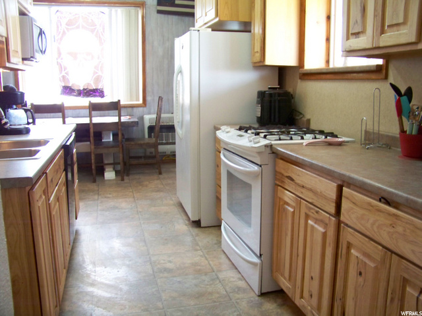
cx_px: 211
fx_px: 402
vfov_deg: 42.9
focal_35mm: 33
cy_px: 158
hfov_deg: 55.4
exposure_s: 1/30
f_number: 2.8
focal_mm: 5.85
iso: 250
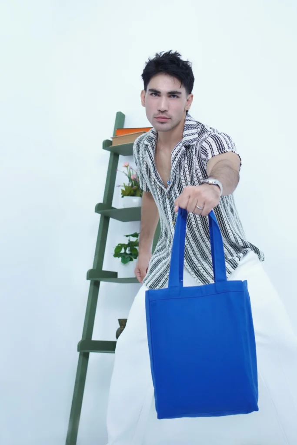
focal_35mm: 52
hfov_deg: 26.0
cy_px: 222
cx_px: 148
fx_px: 643
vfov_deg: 38.2
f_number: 3.2
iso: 500
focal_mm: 35
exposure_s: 1/200
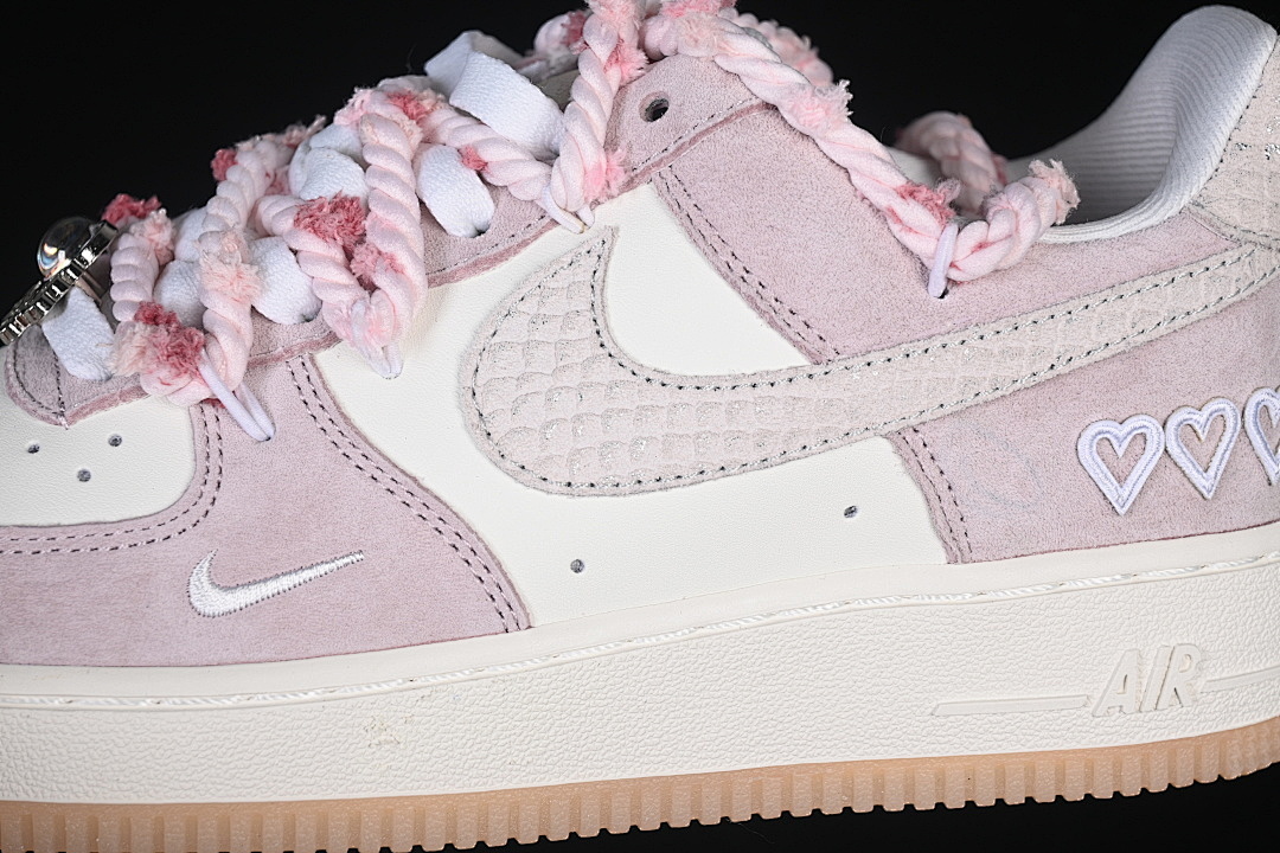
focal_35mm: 75
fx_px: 2666
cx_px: 640
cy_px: 426
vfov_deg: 18.2
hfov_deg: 27.0
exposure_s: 1/80
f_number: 7.1
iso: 160
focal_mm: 50
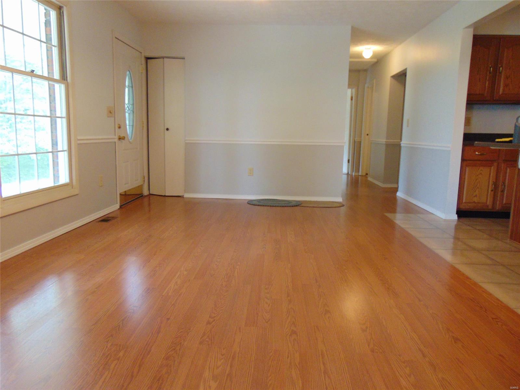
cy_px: 195
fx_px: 376
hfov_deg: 69.4
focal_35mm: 25
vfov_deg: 54.9
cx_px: 260
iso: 250
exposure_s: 1/30
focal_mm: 4.5
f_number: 3
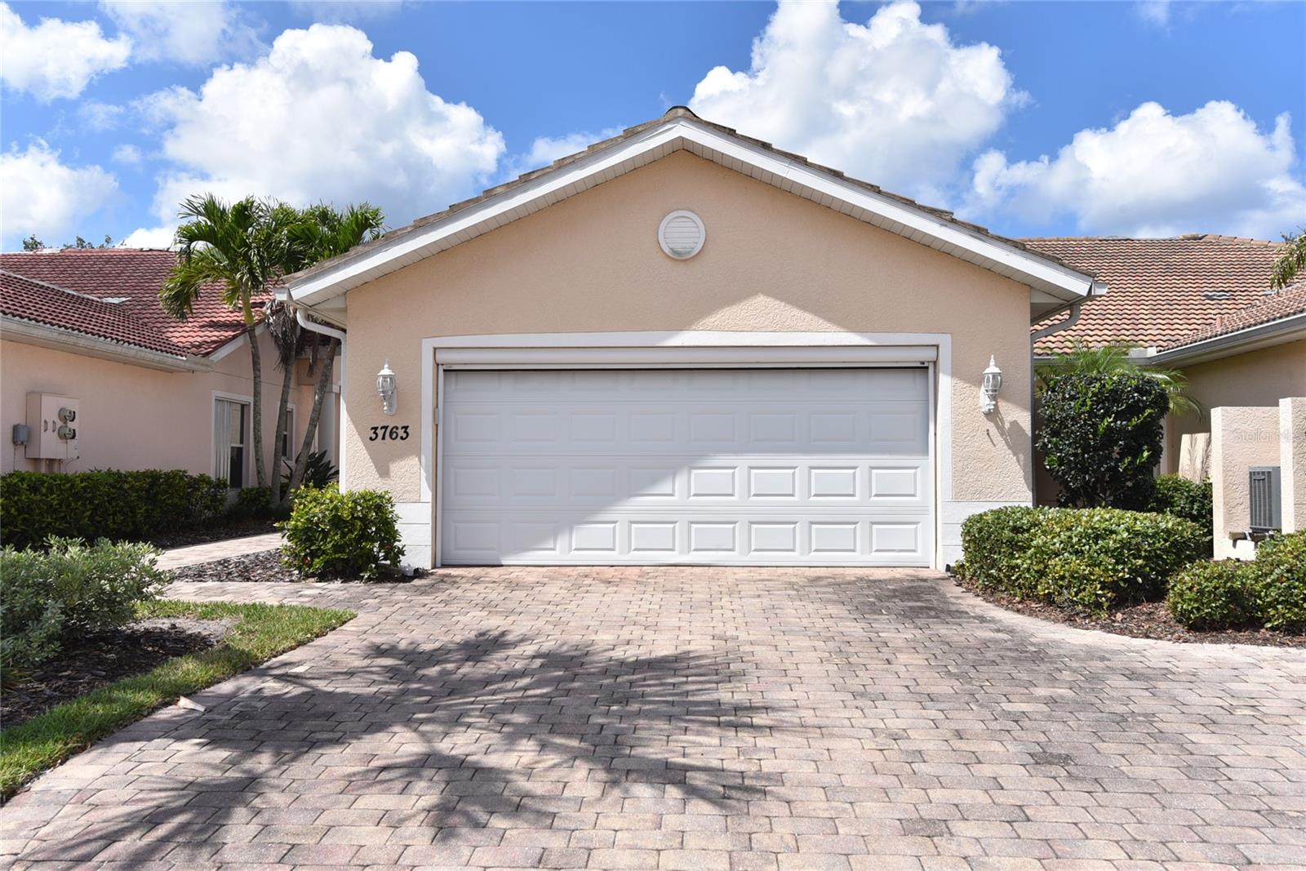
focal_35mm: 30
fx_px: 1088
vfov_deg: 43.6
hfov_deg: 61.9
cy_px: 436
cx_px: 653
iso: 200
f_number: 11
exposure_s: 1/500
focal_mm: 30
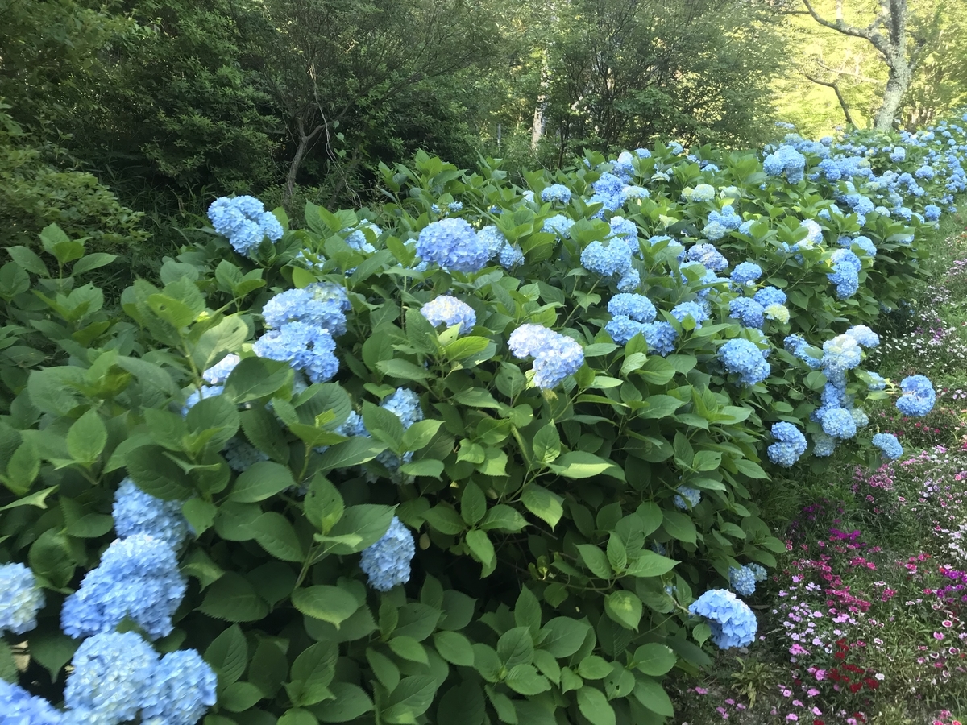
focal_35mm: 28
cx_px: 484
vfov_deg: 49.7
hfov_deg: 63.4
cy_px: 362
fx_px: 782
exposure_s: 1/120
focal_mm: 3.99
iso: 40
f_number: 1.8
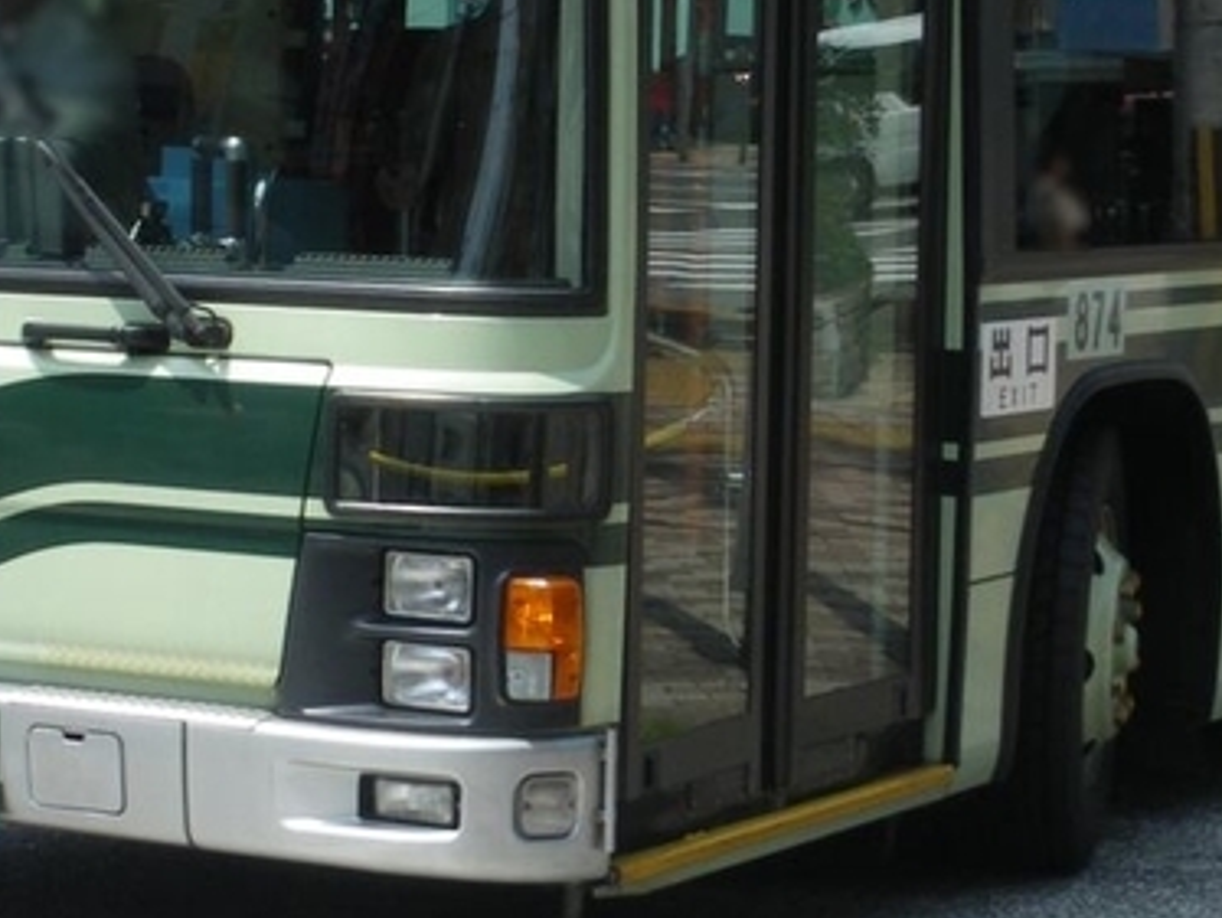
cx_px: 696
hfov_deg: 25.3
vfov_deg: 18.9
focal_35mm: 77
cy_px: 150
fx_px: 2720
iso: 64
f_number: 5.4
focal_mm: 6.3
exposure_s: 1/200
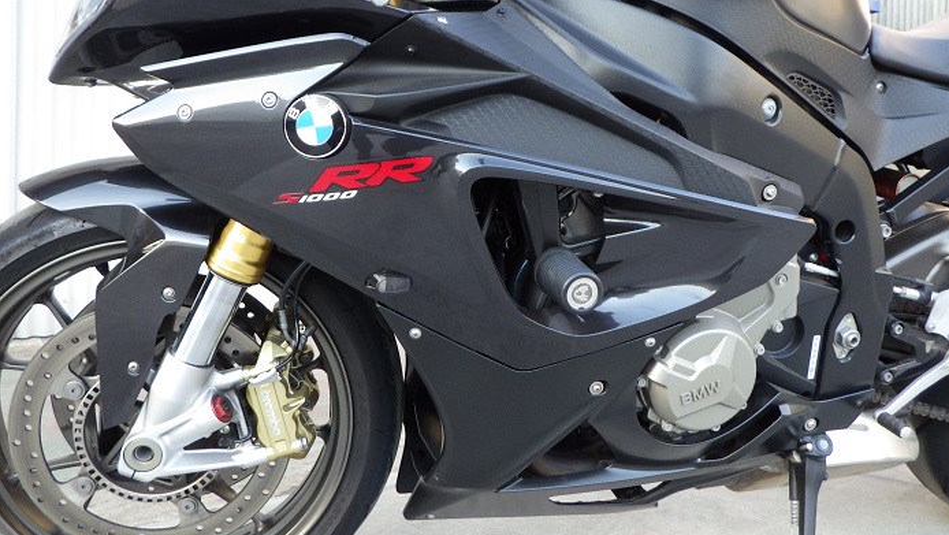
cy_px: 207
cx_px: 481
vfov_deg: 37.6
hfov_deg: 62.6
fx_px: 780
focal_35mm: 31
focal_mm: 5
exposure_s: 1/50
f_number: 3.5
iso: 125
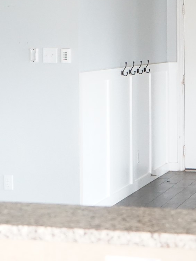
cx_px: 143
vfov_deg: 16.8
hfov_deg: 12.7
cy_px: 41
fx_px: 876
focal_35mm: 116
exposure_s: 1/4
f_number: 4.5
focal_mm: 42
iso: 6400
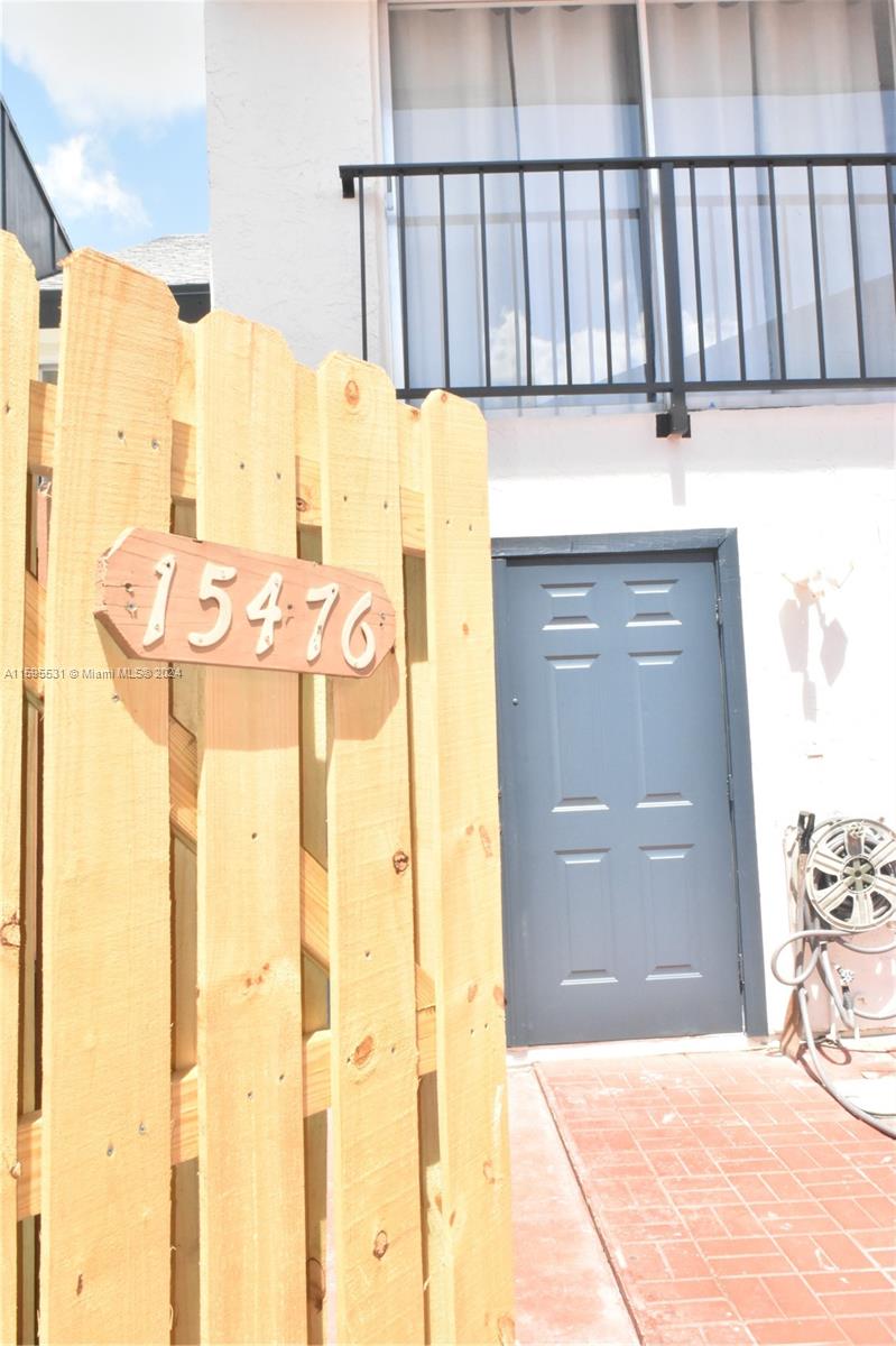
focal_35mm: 27
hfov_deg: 47.9
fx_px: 1009
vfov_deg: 67.4
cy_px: 673
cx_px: 448
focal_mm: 18
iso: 2500
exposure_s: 1/200
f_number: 22
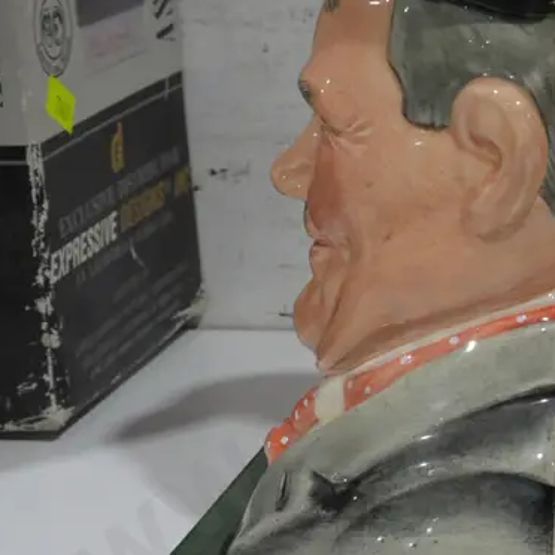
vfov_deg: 15.5
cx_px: 612
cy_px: 191
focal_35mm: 112
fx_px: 2032
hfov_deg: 15.2
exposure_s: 1/60
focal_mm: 23
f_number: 9
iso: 1000
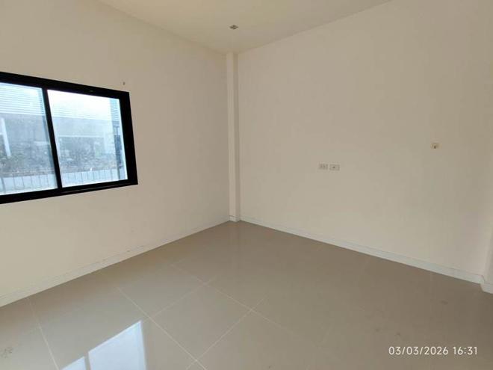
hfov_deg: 94.5
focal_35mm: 16
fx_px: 228
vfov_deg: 78.1
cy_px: 185
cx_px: 246
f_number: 2.2
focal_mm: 1.67
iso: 50
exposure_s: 1/268
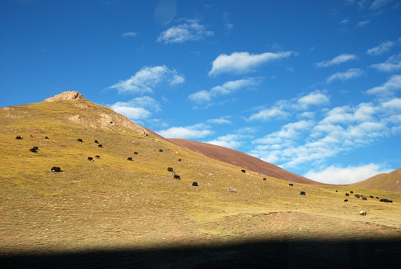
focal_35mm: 51
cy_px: 134
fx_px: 569
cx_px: 200
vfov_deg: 26.6
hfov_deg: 38.8
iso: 250
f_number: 7.1
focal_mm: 34
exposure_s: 1/100
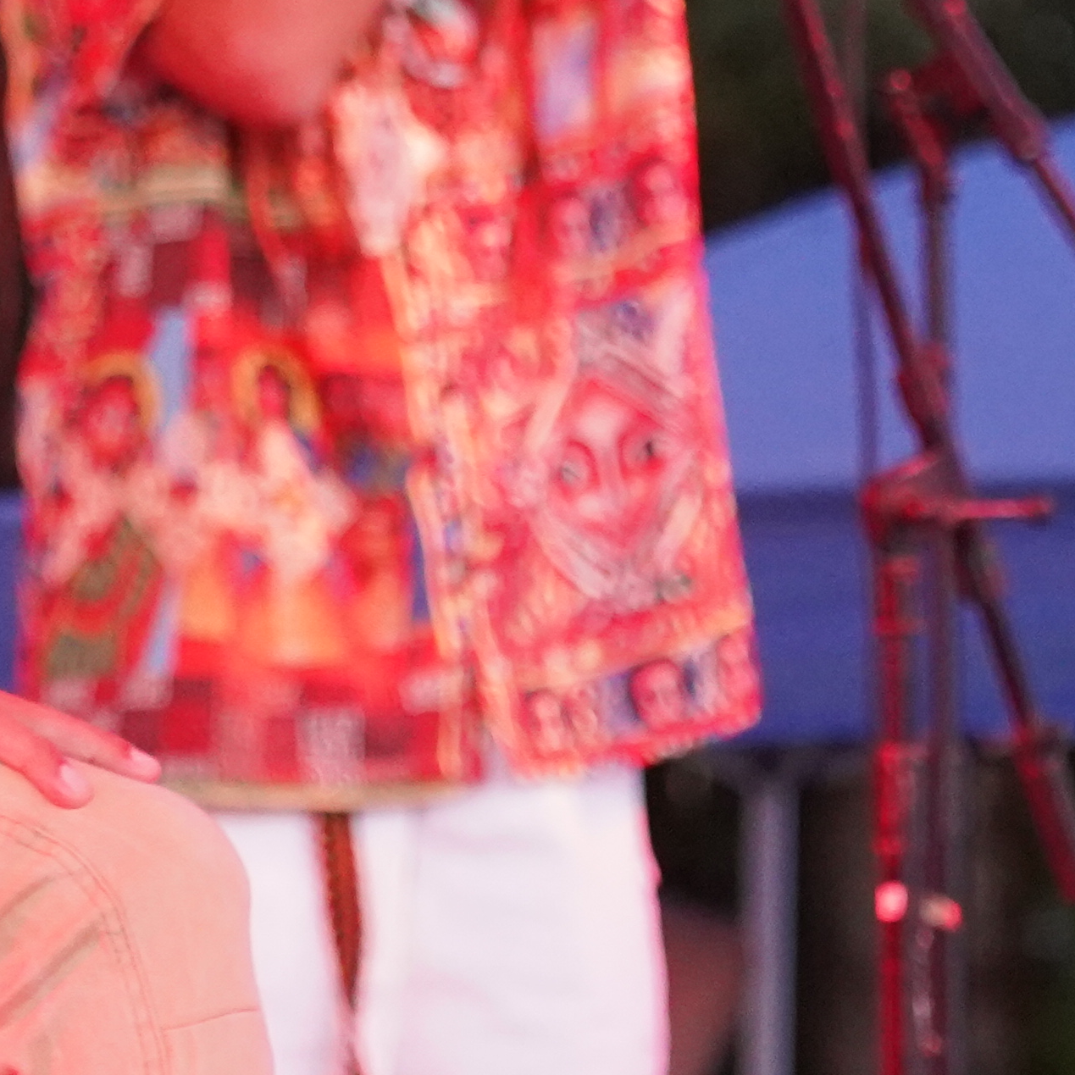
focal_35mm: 422
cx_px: -376
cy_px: -585
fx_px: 14827
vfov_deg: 4.1
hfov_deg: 4.1
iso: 5000
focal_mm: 105
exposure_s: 1/160
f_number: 4
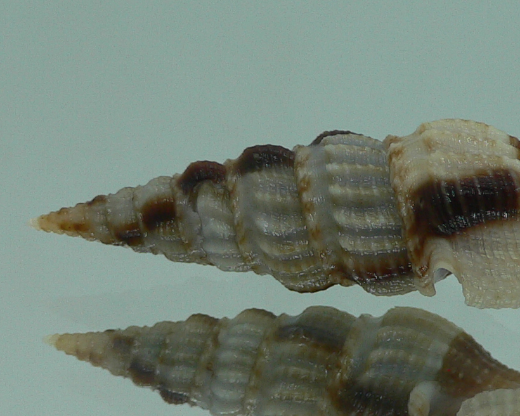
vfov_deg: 18.2
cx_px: 377
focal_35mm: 84
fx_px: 1293
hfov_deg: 22.6
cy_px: 276
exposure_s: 1/60
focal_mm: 4.6
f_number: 2.8
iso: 80
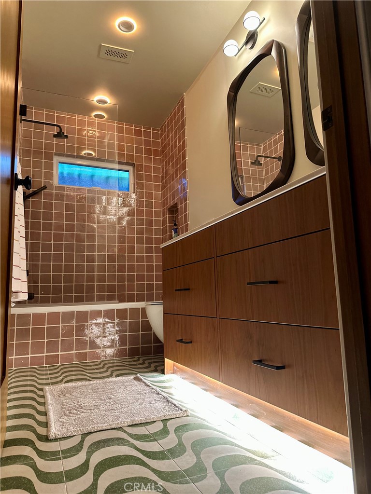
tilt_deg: +9.0
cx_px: 186
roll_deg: +1.4
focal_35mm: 24
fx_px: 343
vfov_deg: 71.6
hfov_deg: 56.8
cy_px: 247
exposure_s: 1/60
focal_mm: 6.86
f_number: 1.78
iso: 400
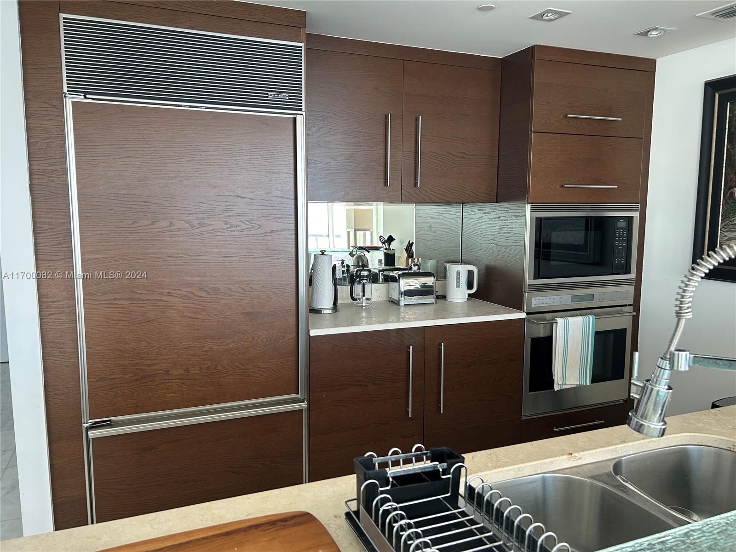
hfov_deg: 67.3
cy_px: 276
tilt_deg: -7.0
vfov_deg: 53.1
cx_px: 368
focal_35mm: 26
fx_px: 553
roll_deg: +0.9
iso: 100
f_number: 1.5
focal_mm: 5.7
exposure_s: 1/121
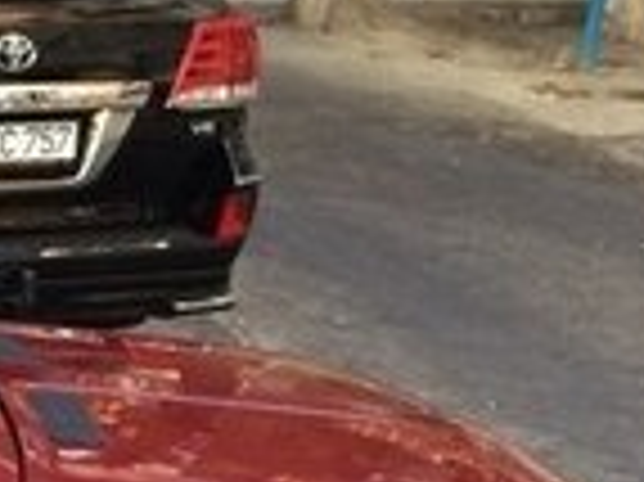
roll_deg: -0.9
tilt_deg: -18.9
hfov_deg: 13.0
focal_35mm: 134
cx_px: -612
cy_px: 723
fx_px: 2491
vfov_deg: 10.7
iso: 40
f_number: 2.2
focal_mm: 4.15
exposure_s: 1/33
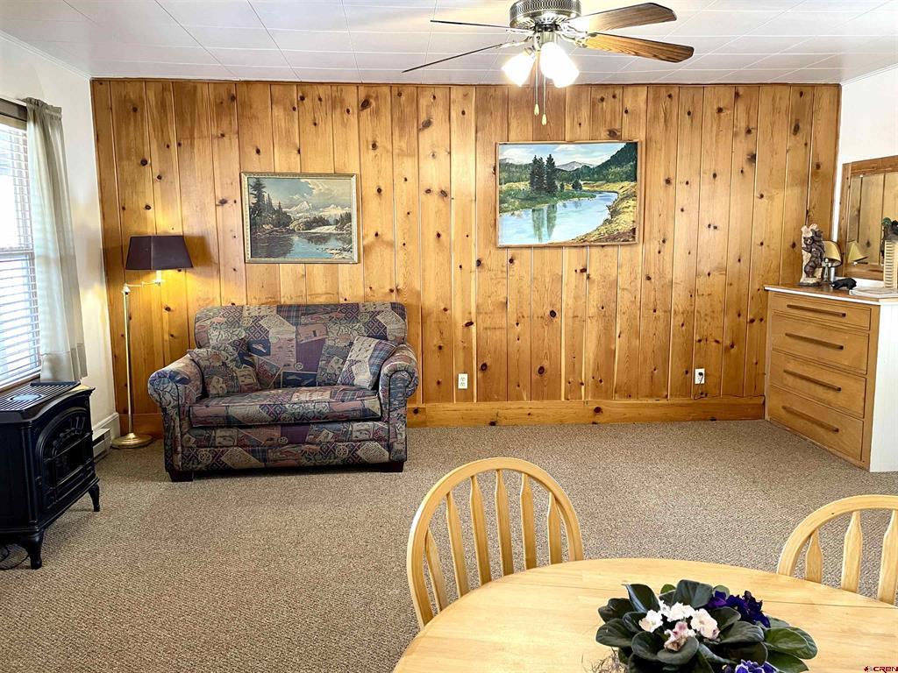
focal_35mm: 26
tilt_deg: -7.0
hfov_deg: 67.3
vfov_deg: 53.1
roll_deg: +1.2
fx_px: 674
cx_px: 449
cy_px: 336
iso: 250
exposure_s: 1/60
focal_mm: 4.2
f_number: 1.6
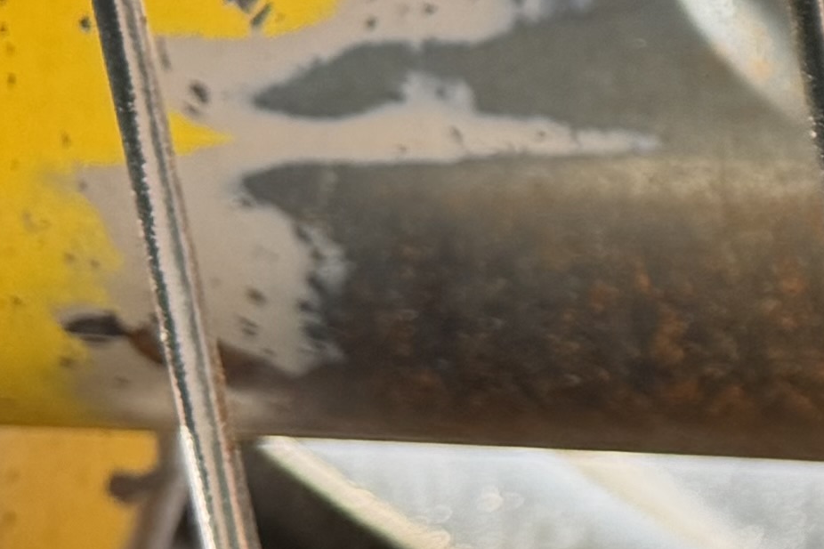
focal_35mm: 154
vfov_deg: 8.9
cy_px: 140
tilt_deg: -4.2
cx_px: 2299
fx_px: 3524
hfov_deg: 10.4
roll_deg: +0.5
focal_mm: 6.76
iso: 80
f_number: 1.78
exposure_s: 1/176
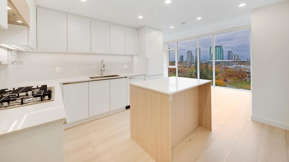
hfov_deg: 106.8
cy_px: 64
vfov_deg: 73.3
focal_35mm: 14
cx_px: 144
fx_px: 107
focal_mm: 13
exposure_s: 1/320
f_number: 5.6
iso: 100
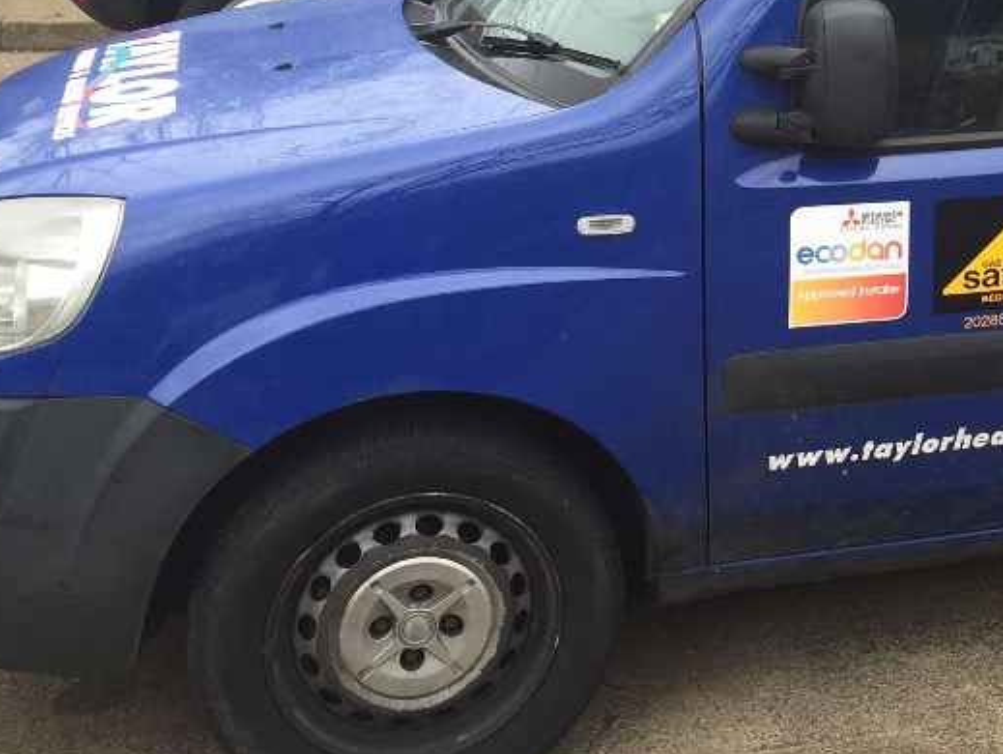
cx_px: 1038
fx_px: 1943
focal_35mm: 67
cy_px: 39
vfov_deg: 21.3
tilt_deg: -8.8
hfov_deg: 27.1
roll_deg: -2.4
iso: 32
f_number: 2.2
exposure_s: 1/127
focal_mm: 4.15
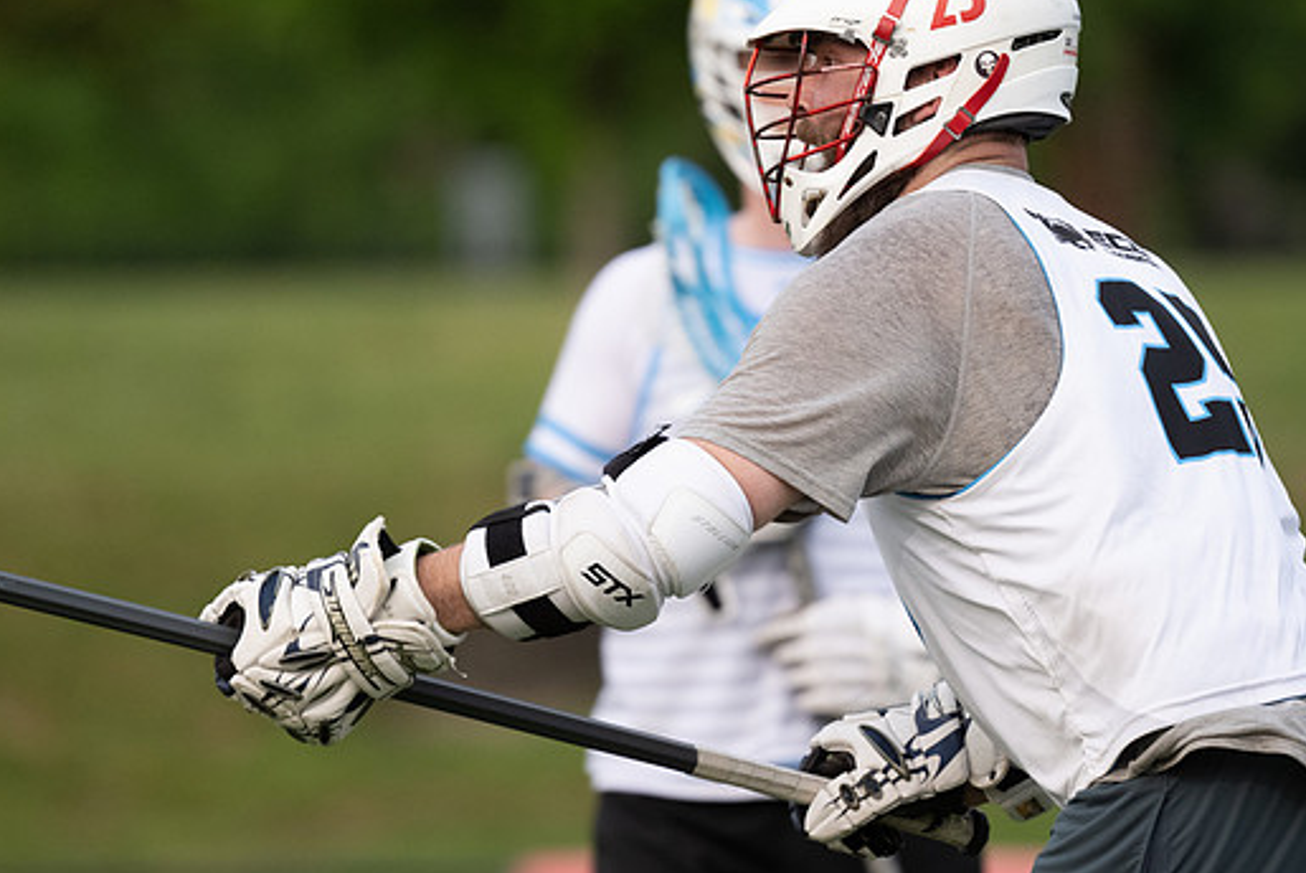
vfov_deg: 2.1
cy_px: 314
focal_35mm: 659
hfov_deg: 3.1
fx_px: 23919
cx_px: 828
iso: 2000
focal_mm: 500
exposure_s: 1/1000
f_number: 5.6
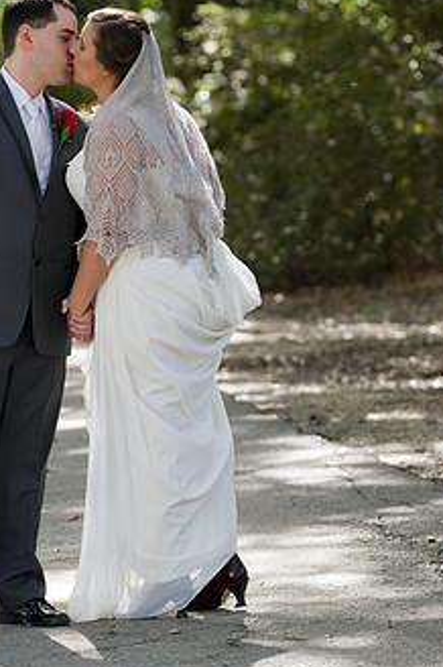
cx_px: 157
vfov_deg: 7.5
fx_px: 5068
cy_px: 307
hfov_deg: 5.0
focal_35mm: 274
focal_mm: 200
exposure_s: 1/125
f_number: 4
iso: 320
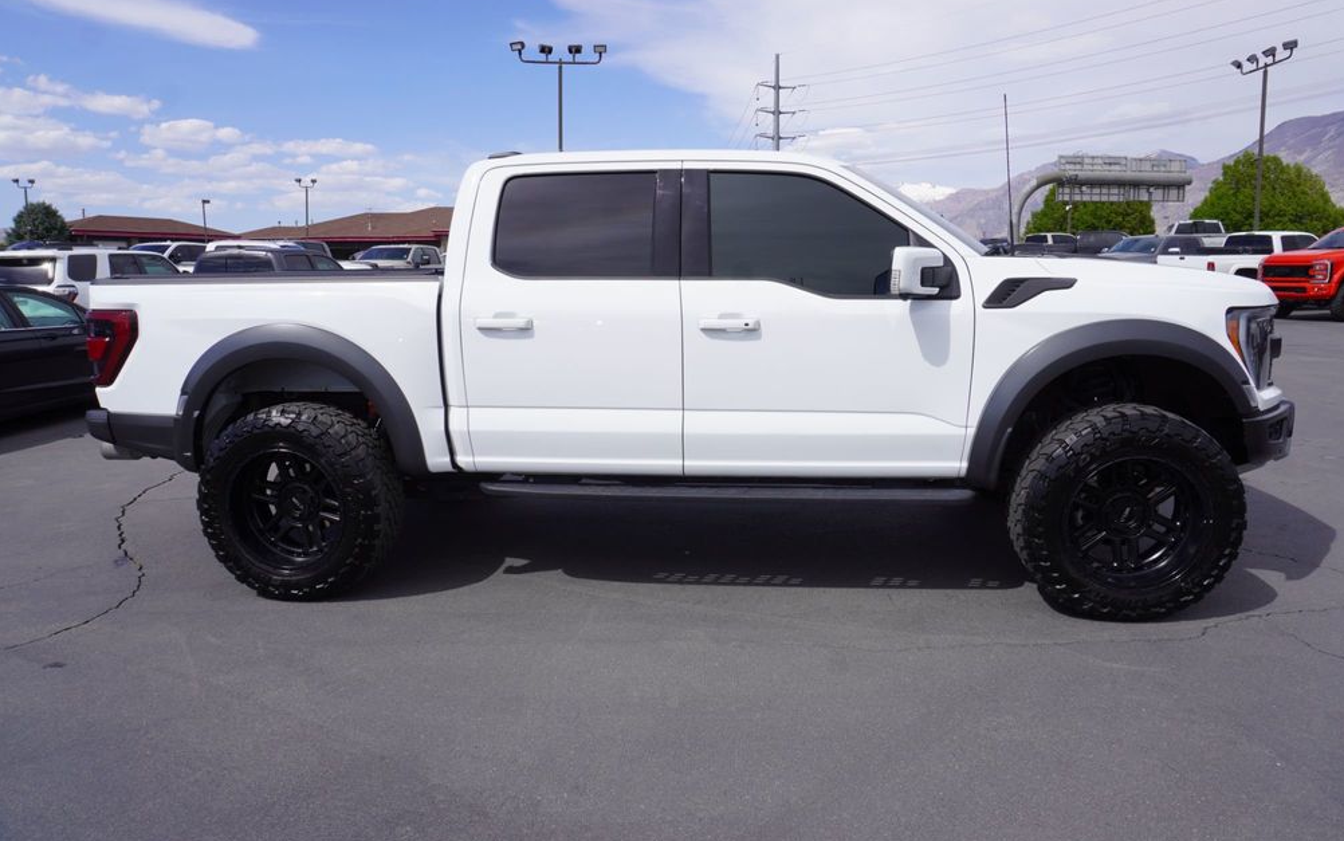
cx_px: 685
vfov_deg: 49.3
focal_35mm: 25
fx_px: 916
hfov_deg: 72.5
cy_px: 404
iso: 100
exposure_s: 1/200
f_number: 10
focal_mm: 16
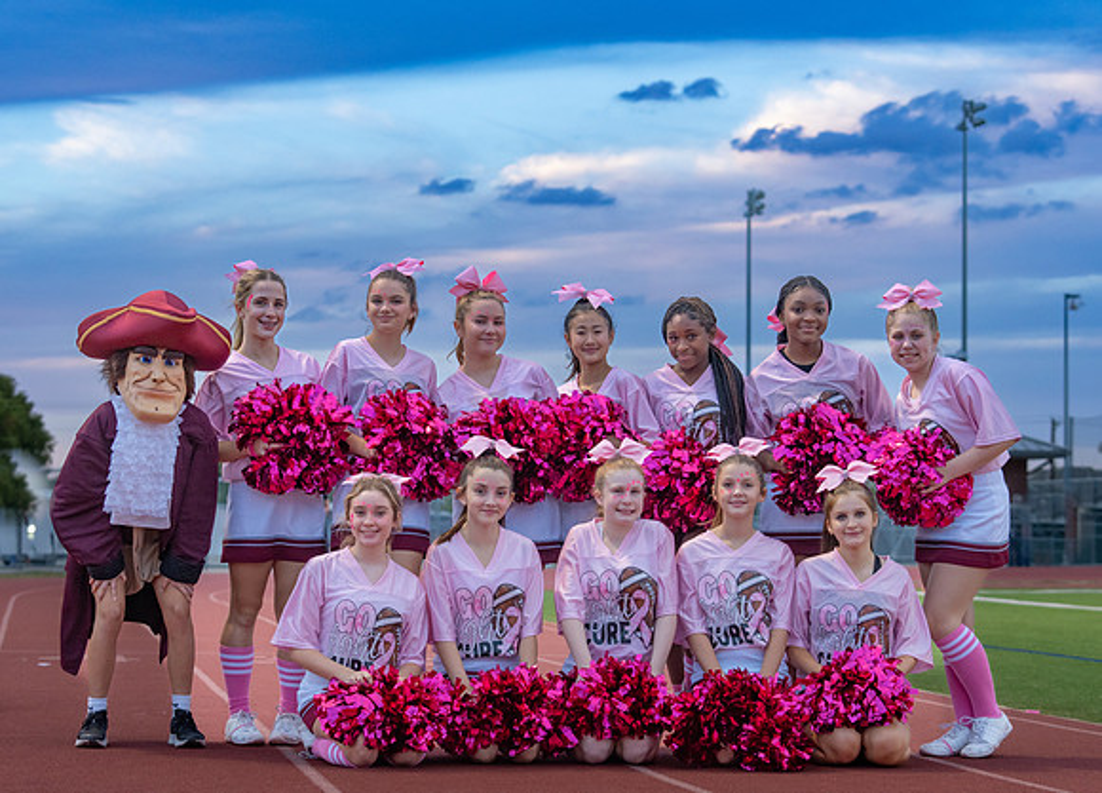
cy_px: 486
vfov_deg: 15.3
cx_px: 543
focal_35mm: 94
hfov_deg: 21.2
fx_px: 2943
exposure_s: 1/320
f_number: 4
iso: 1250
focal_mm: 70
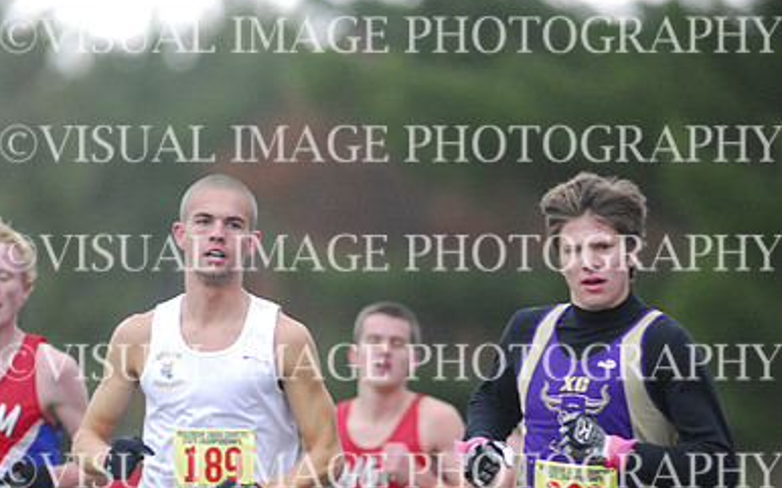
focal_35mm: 690
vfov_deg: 1.9
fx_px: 14701
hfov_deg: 3.0
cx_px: 391
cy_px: 526
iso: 800
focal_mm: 300
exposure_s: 1/640
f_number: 4
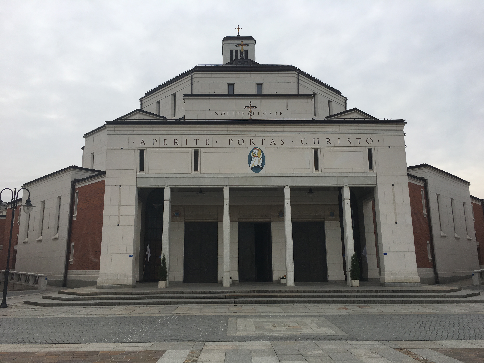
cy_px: 182
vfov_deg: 48.2
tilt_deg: +13.5
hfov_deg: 61.7
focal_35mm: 29
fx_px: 405
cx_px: 242
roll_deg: -0.1
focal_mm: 4.15
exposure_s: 1/1099
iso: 25
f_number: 2.2
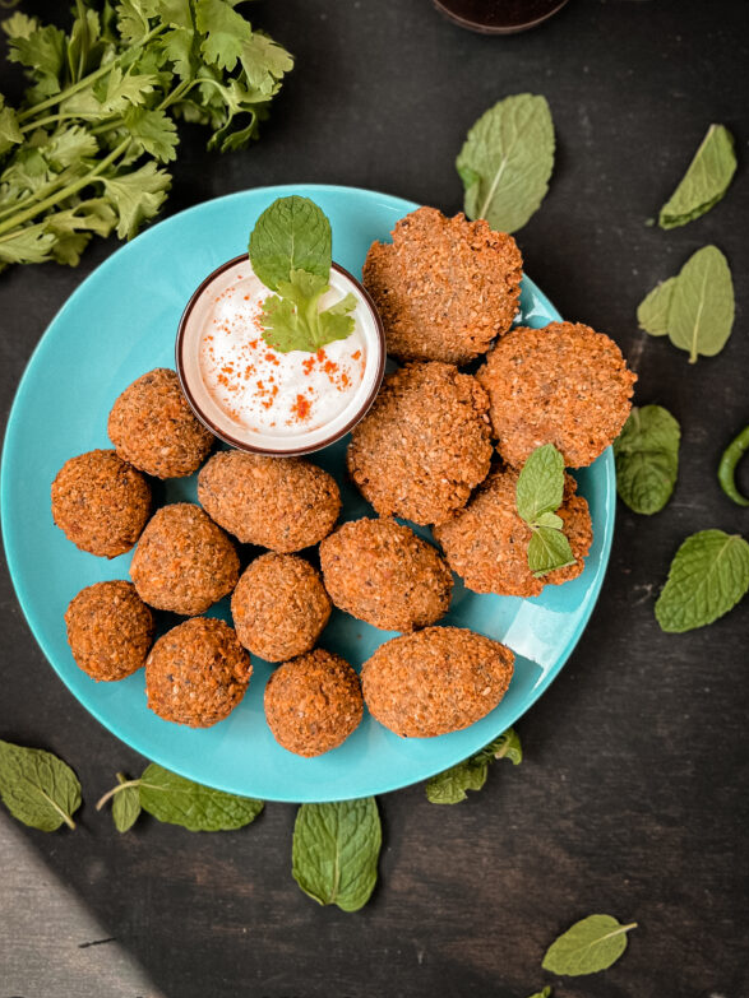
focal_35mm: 34
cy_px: 387
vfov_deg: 53.5
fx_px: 981
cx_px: 356
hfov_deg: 41.8
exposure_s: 1/120
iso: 125
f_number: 1.5
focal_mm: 5.7
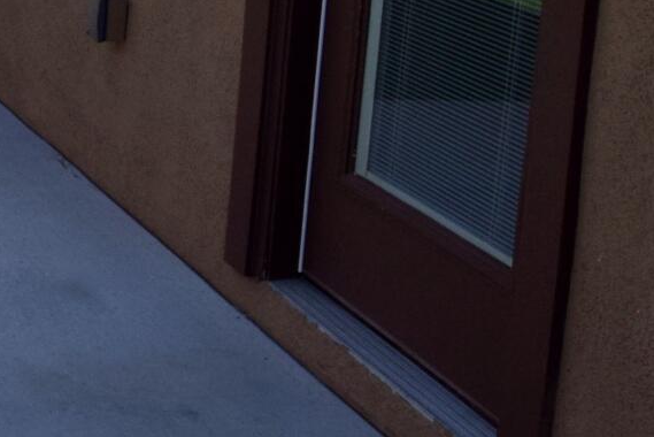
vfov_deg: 16.5
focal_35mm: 79
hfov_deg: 18.9
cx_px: -561
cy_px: -105
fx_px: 1436
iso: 400
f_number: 9
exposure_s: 1/1000
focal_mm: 10
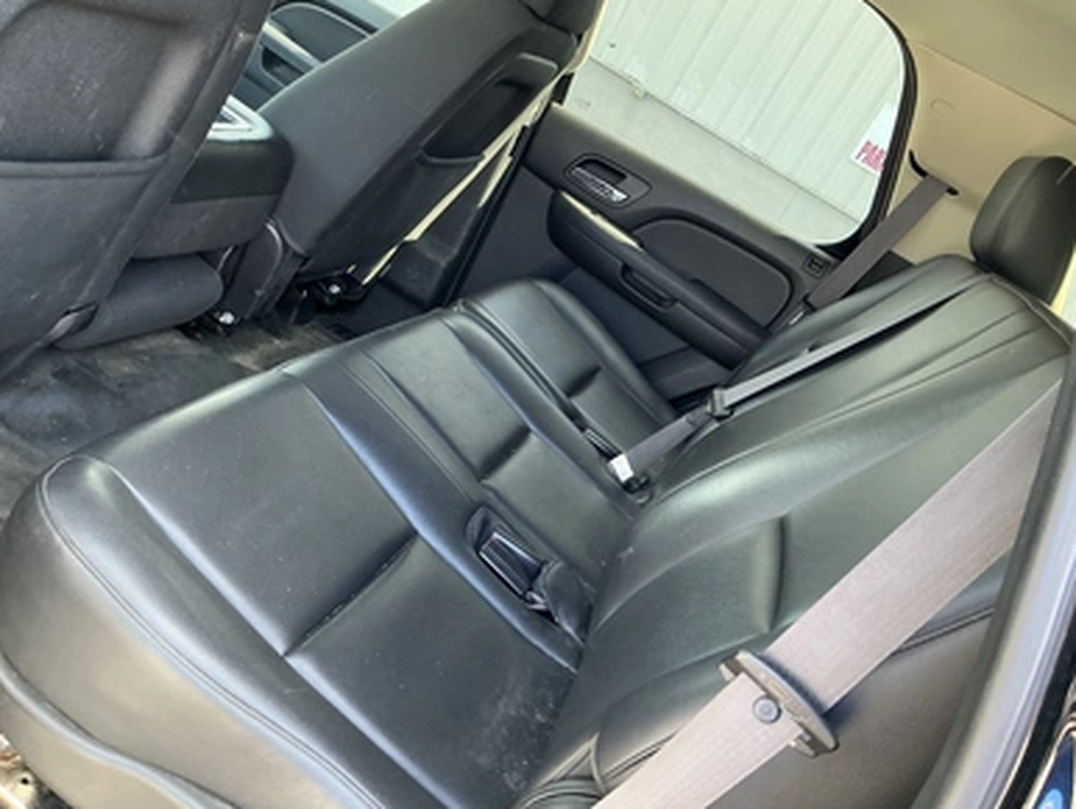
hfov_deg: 61.6
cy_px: 393
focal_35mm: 29
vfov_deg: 48.3
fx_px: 902
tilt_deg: -19.5
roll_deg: -30.2
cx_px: 538
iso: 80
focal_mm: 3
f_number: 1.8
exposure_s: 1/60
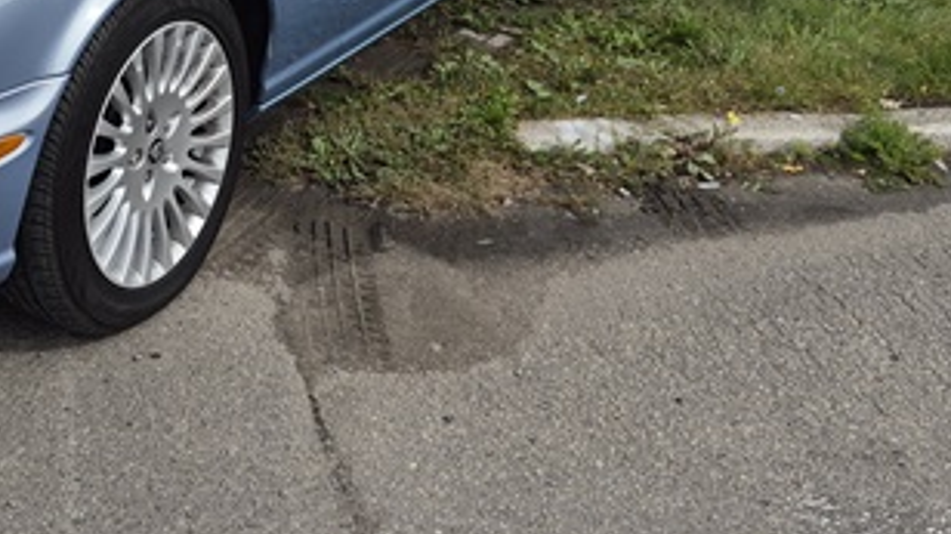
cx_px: 93
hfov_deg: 37.3
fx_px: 1311
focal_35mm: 52
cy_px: -167
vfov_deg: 20.9
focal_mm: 5.4
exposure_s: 1/5888
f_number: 1.8
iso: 80
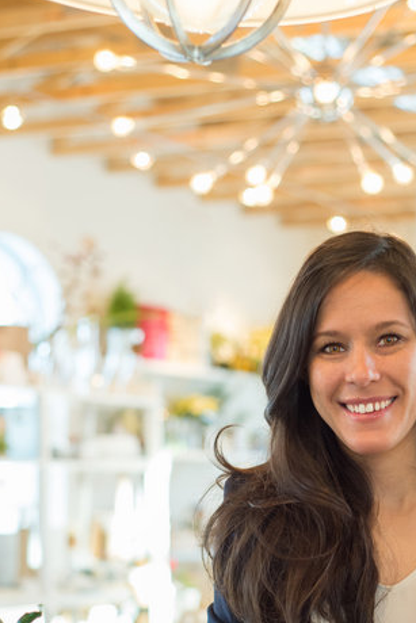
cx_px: 314
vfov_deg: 23.2
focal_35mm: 87
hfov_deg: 15.6
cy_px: 439
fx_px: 1507
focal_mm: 50
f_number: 3.2
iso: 800
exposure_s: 1/100
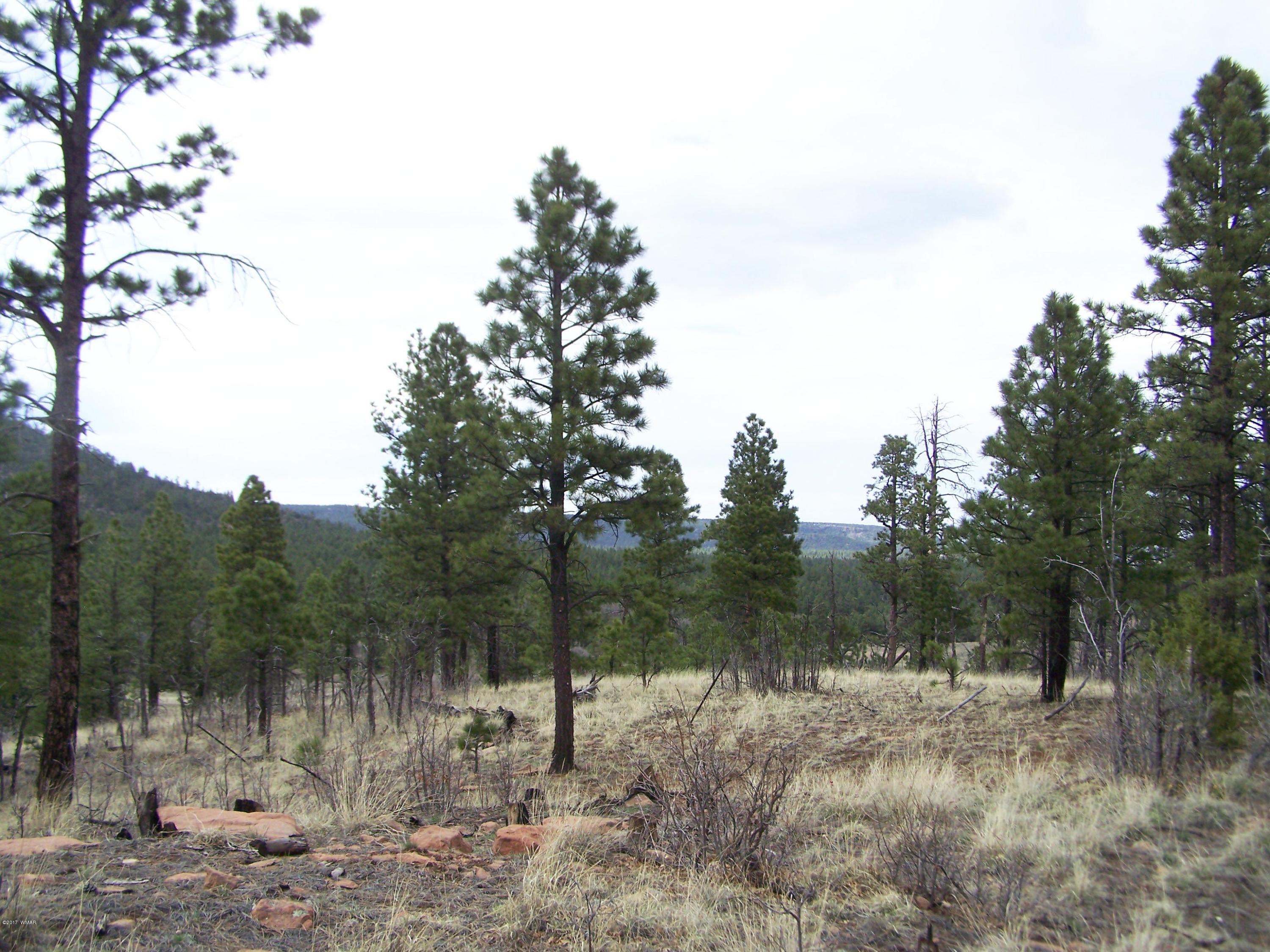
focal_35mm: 38
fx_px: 1394
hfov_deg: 49.0
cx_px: 635
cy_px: 476
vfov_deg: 37.7
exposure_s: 1/320
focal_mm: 6.3
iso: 64
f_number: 4
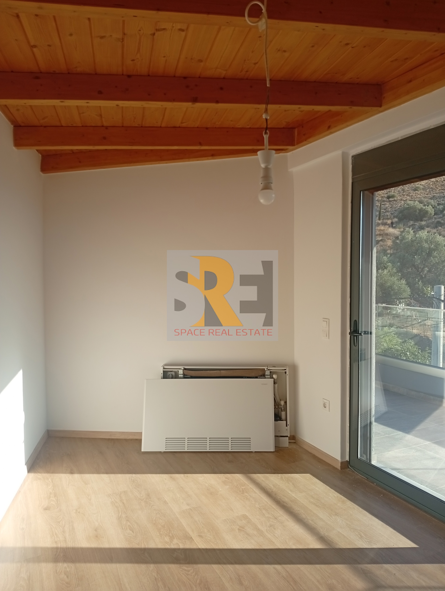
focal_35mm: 27
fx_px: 462
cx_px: 222
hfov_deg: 51.5
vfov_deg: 65.2
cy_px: 296
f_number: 1.8
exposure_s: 1/152
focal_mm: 3.98
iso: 51
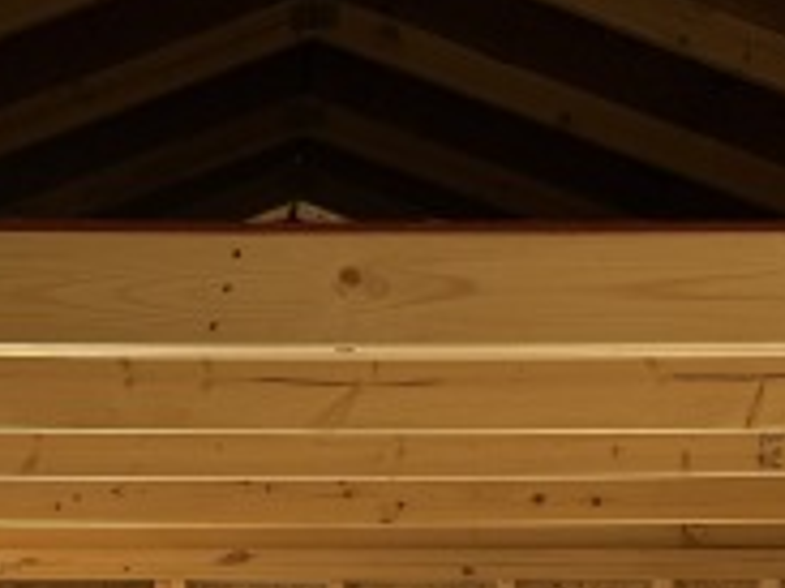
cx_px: 262
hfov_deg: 23.2
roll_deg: +0.3
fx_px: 1904
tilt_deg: -9.9
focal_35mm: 84
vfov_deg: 15.9
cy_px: 923
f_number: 1.78
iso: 80
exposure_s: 1/183
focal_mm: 6.76
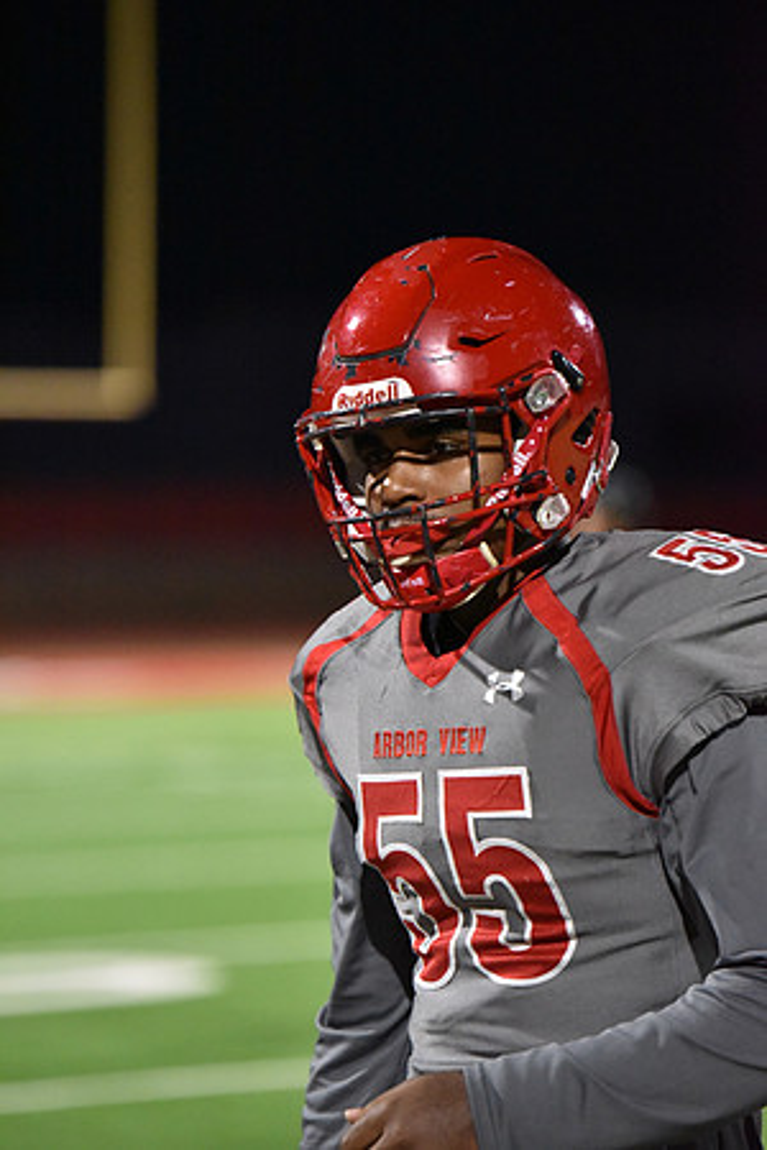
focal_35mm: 200
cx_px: 384
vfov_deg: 10.3
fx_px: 6391
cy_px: 575
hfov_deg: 6.9
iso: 12800
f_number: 2.8
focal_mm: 200
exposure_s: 1/1000
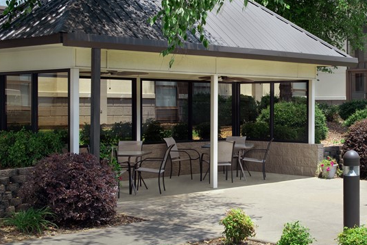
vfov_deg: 19.7
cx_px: 275
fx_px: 704
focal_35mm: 69
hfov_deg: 28.8
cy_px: 112
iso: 200
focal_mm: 34
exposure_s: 1/160
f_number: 11
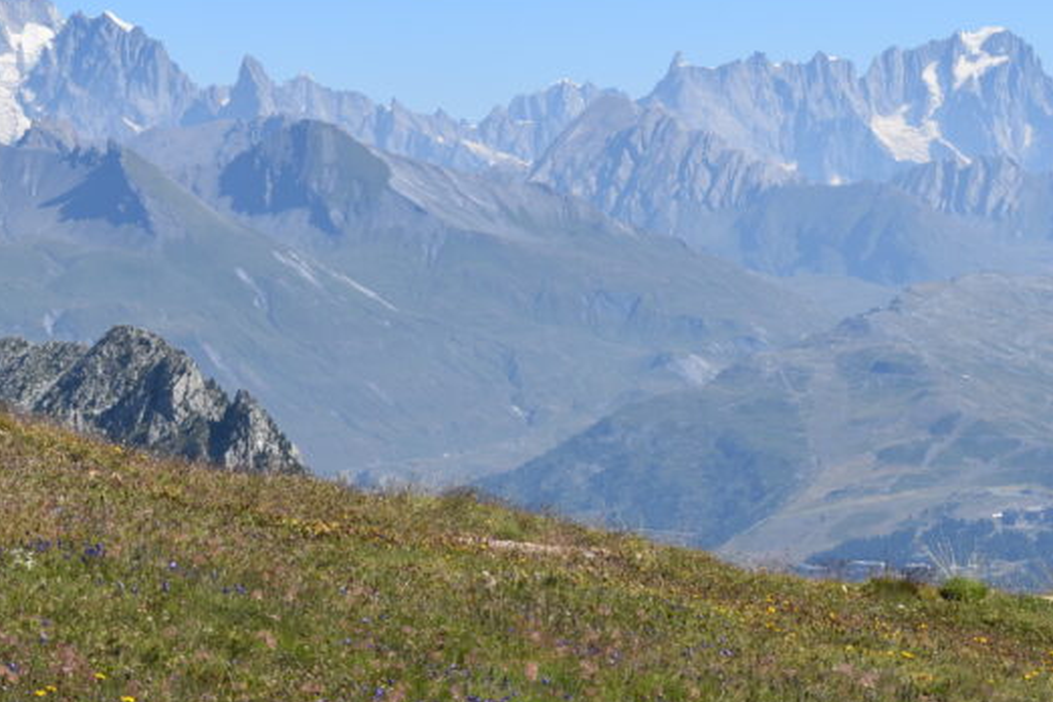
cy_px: 142
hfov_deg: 12.7
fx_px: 4738
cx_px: 412
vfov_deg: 8.5
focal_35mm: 162
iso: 100
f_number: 9
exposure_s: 1/320
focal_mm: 55
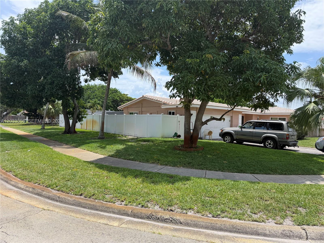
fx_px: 225
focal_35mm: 24
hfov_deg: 71.6
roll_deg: -2.8
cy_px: 122
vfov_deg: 56.8
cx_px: 162
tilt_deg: +1.6
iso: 80
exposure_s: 1/3759
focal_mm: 6.76
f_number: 1.78
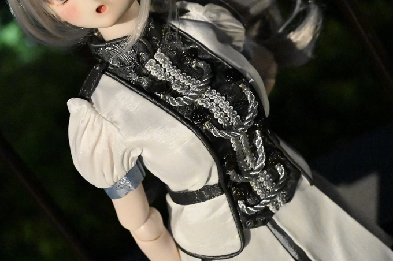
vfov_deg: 22.0
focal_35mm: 61
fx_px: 664
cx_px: 158
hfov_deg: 32.9
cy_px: 53
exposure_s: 1/40
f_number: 5
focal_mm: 34.5
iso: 45600
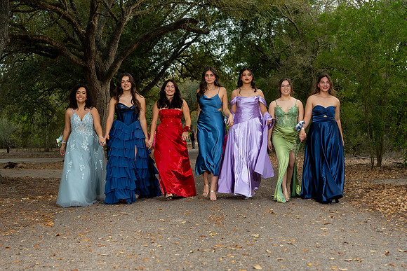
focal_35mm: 52
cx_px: 204
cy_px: 136
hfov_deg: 38.2
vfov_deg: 26.0
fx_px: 588
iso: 250
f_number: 3.2
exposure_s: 1/200
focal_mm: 35
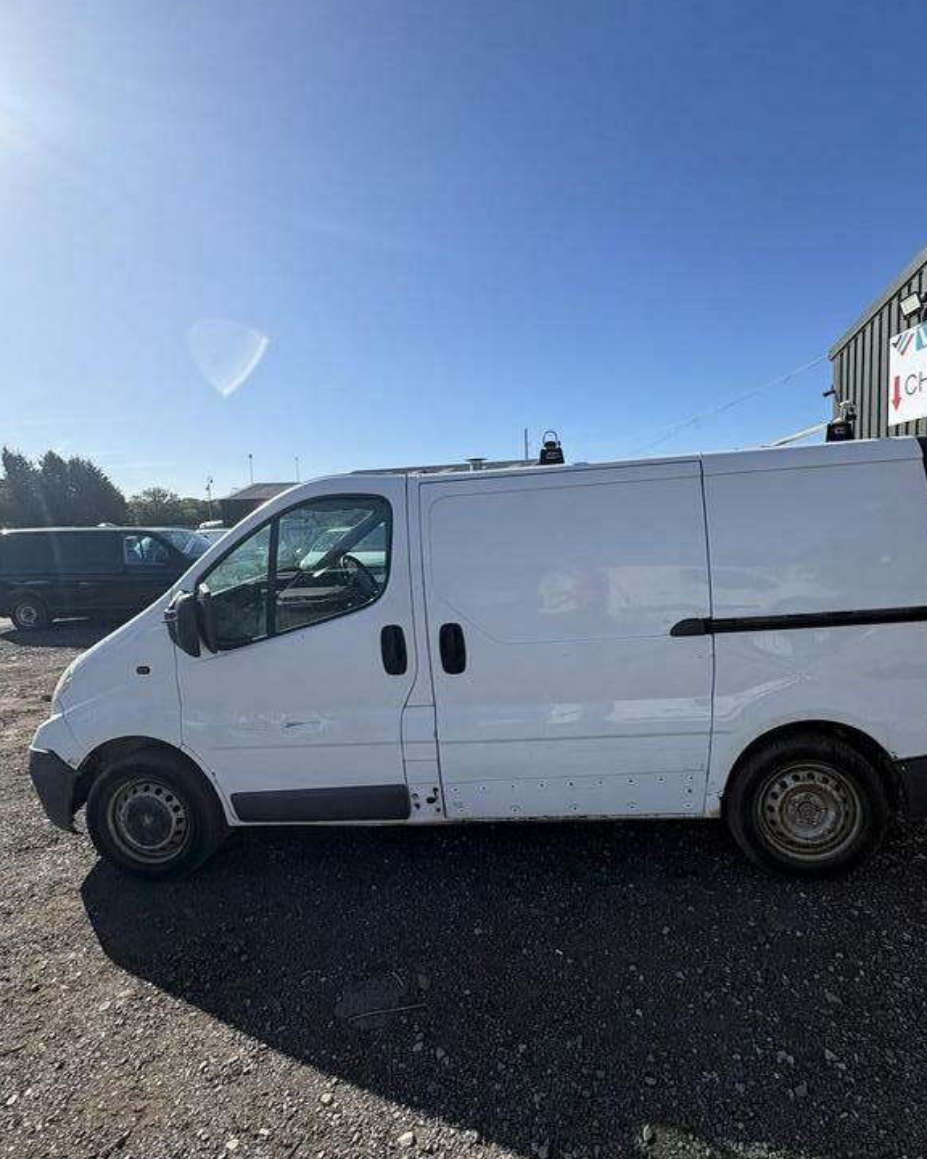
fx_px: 583
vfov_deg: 89.6
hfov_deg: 76.7
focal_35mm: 17
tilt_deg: +4.4
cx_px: 512
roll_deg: -1.9
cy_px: 568
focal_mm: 2.22
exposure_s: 1/1976
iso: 50
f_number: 2.2
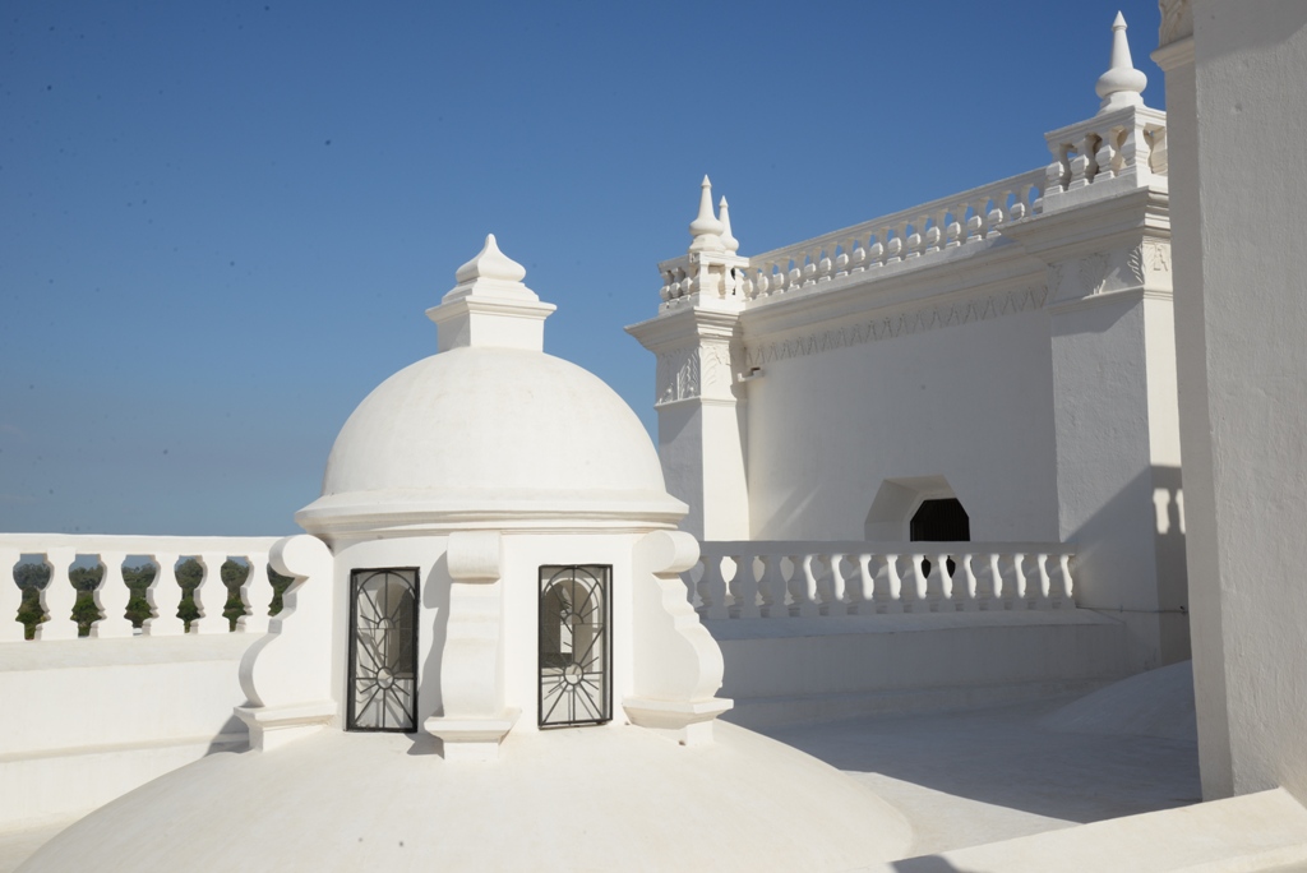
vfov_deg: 33.4
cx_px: 654
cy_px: 436
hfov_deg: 48.4
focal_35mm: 40
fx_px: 1453
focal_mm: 40
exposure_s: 1/80
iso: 100
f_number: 20
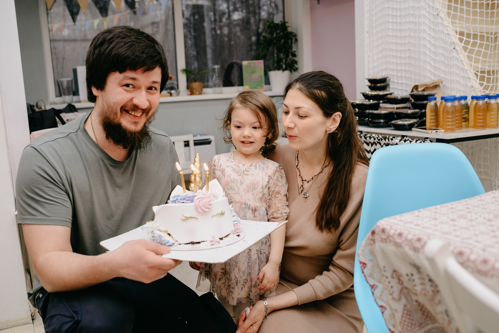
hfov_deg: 54.4
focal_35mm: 35
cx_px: 250
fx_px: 485
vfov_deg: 37.9
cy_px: 166
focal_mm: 35
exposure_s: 1/160
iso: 400
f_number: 3.2
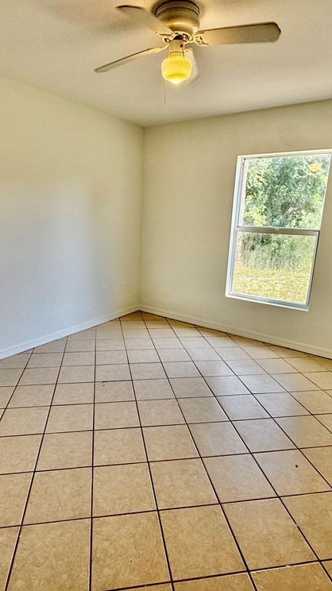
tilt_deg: -12.9
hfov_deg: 53.5
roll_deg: -1.9
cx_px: 149
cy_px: 287
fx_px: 329
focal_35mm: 21
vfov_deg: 83.8
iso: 50
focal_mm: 2.22
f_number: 2.2
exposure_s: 1/149
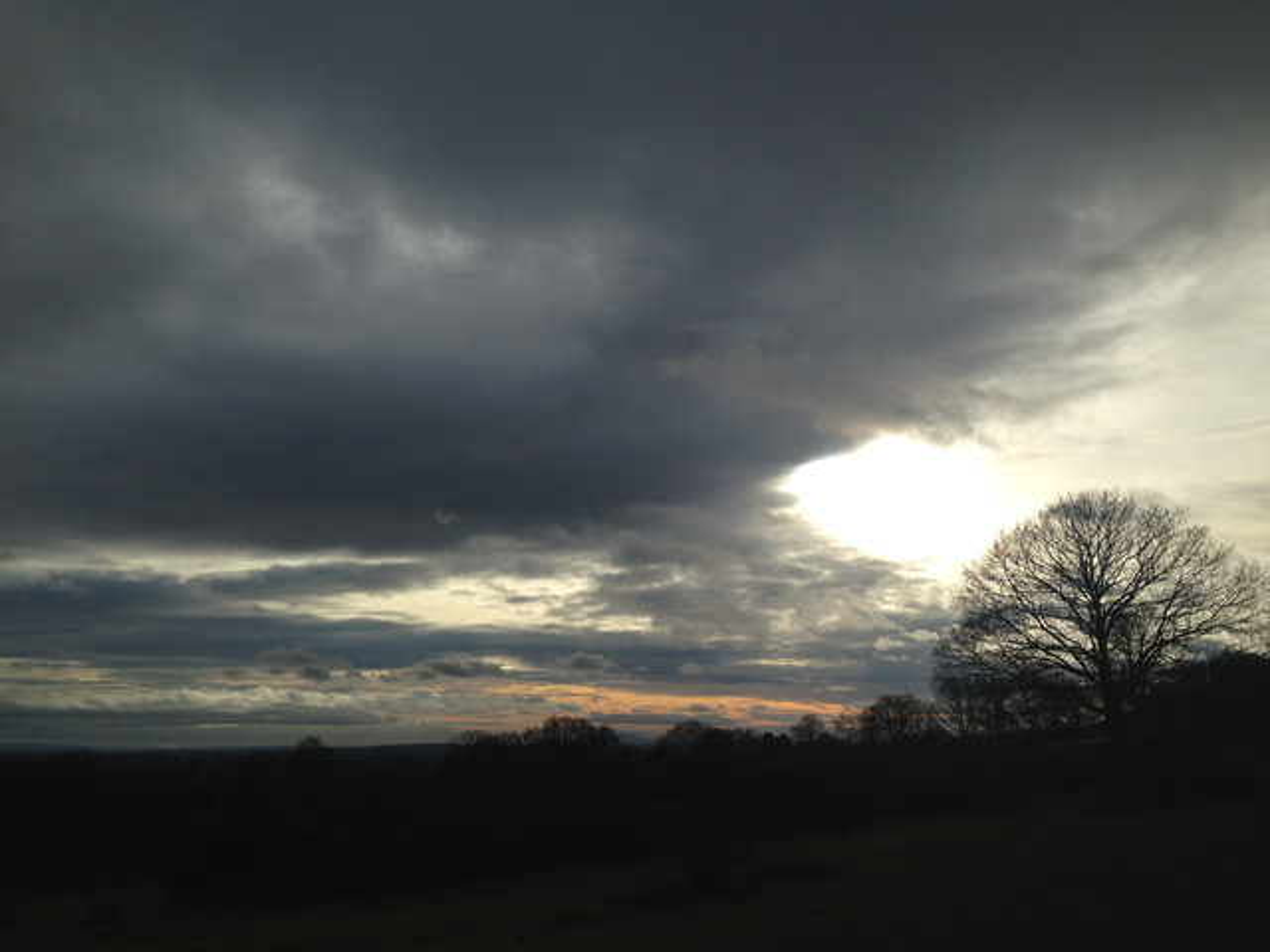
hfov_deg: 55.4
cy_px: 476
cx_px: 635
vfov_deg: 42.9
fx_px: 1211
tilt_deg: +12.2
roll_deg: -1.2
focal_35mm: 33
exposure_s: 1/3195
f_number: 2.4
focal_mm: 4.12
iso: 50
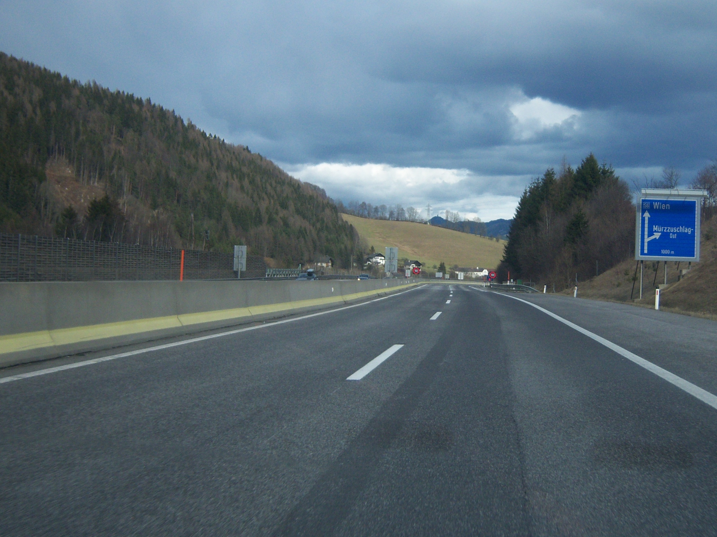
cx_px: 395
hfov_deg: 40.4
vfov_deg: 30.7
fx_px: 974
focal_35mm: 47
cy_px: 194
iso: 80
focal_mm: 7.5
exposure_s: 1/800
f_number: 2.8
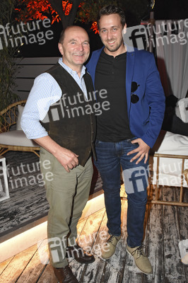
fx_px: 259
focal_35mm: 33
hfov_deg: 39.9
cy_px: 142
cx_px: 94
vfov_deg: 57.3
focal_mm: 22
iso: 1600
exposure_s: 1/160
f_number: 4.5
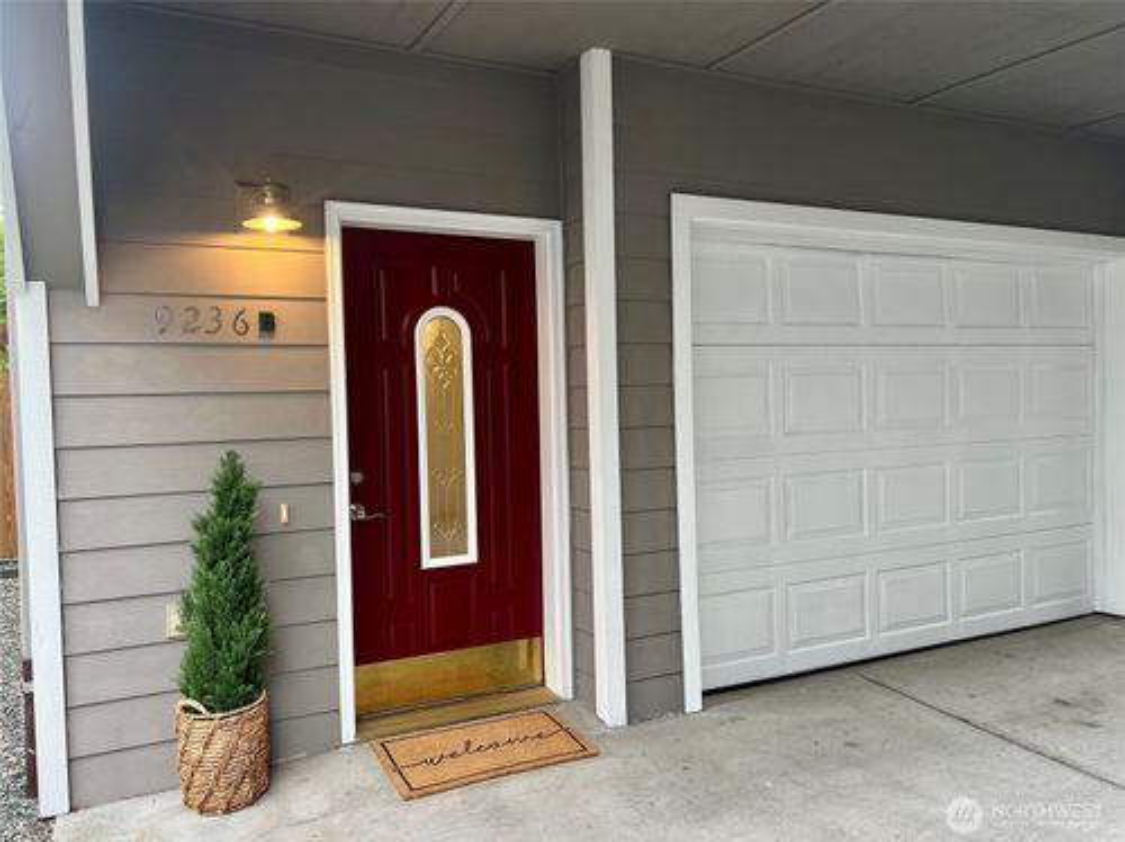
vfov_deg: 53.0
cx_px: 562
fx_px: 844
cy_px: 421
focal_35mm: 26
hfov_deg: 67.4
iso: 80
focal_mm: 5.7
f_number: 1.5
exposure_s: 1/120
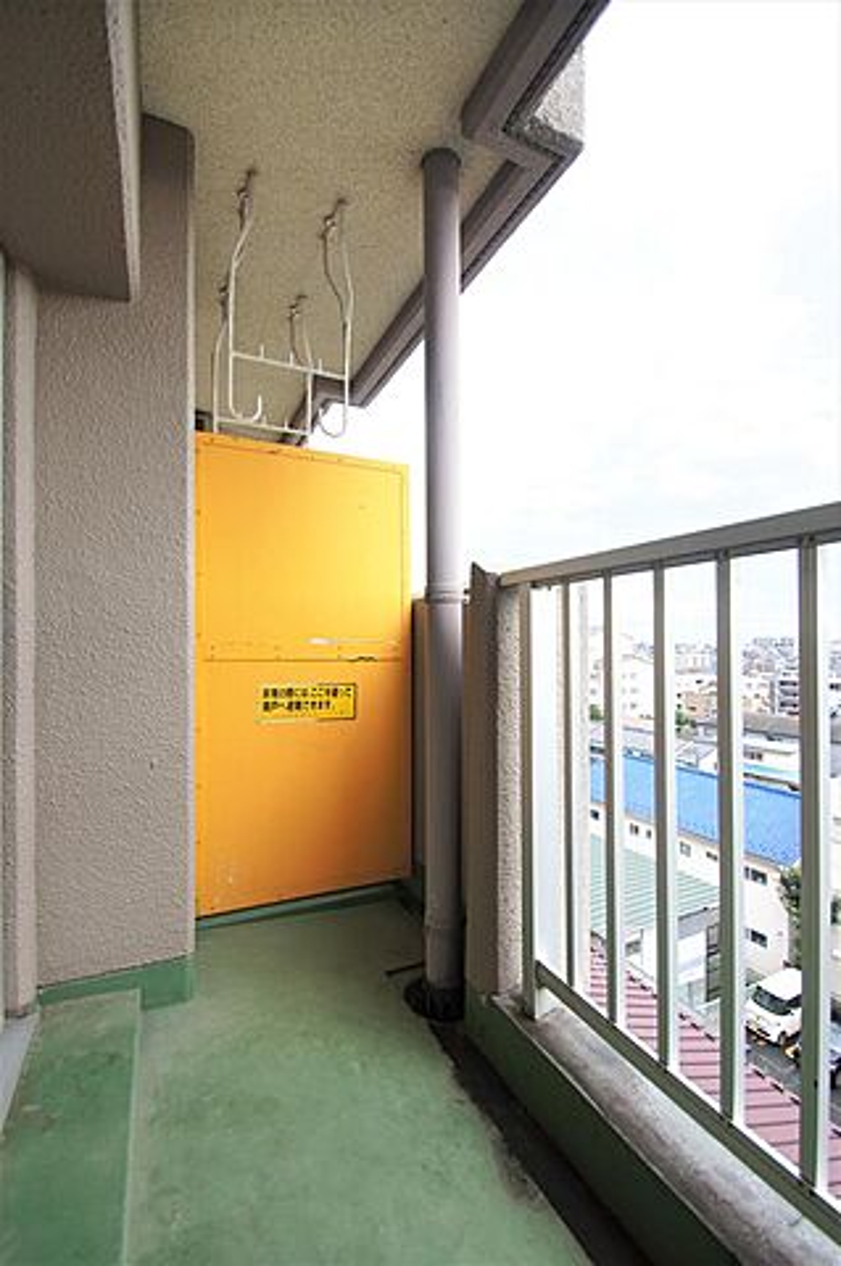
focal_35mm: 15
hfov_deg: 77.2
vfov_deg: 100.4
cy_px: 633
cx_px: 420
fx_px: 527
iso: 100
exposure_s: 1/60
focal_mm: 10
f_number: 5
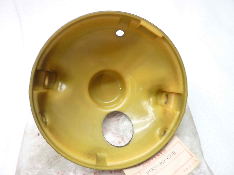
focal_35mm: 25
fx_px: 169
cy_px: 88
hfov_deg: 69.4
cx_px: 117
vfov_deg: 54.9
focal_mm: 4.1
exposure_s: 1/8
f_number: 3.3
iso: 80
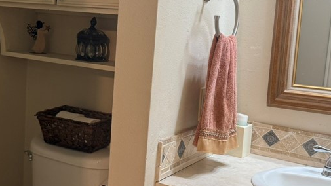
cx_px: 134
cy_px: 90
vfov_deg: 22.6
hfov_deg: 39.0
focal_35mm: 53
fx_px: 465
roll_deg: -3.5
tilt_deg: -8.5
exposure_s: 1/60
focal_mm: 6.76
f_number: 1.78
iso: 160
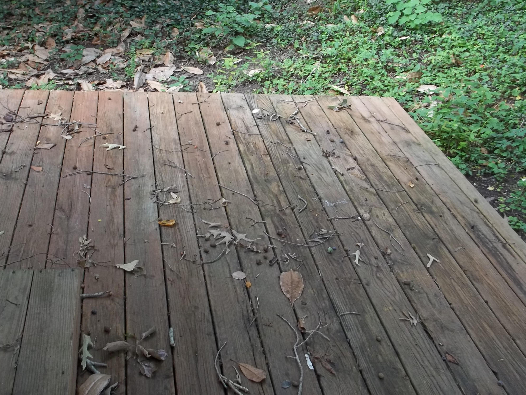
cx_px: 236
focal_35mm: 44
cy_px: 132
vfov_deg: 32.6
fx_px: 669
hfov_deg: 42.9
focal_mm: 5.9
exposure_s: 1/30
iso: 64
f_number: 3.3
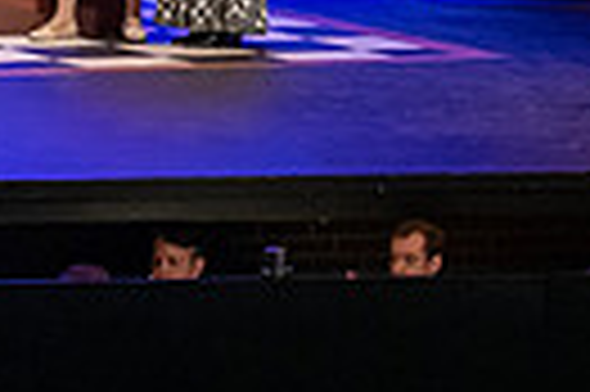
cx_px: -667
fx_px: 5794
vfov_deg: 3.9
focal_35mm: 354
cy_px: -196
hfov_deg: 5.7
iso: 3200
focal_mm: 80
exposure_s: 1/200
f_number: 3.2
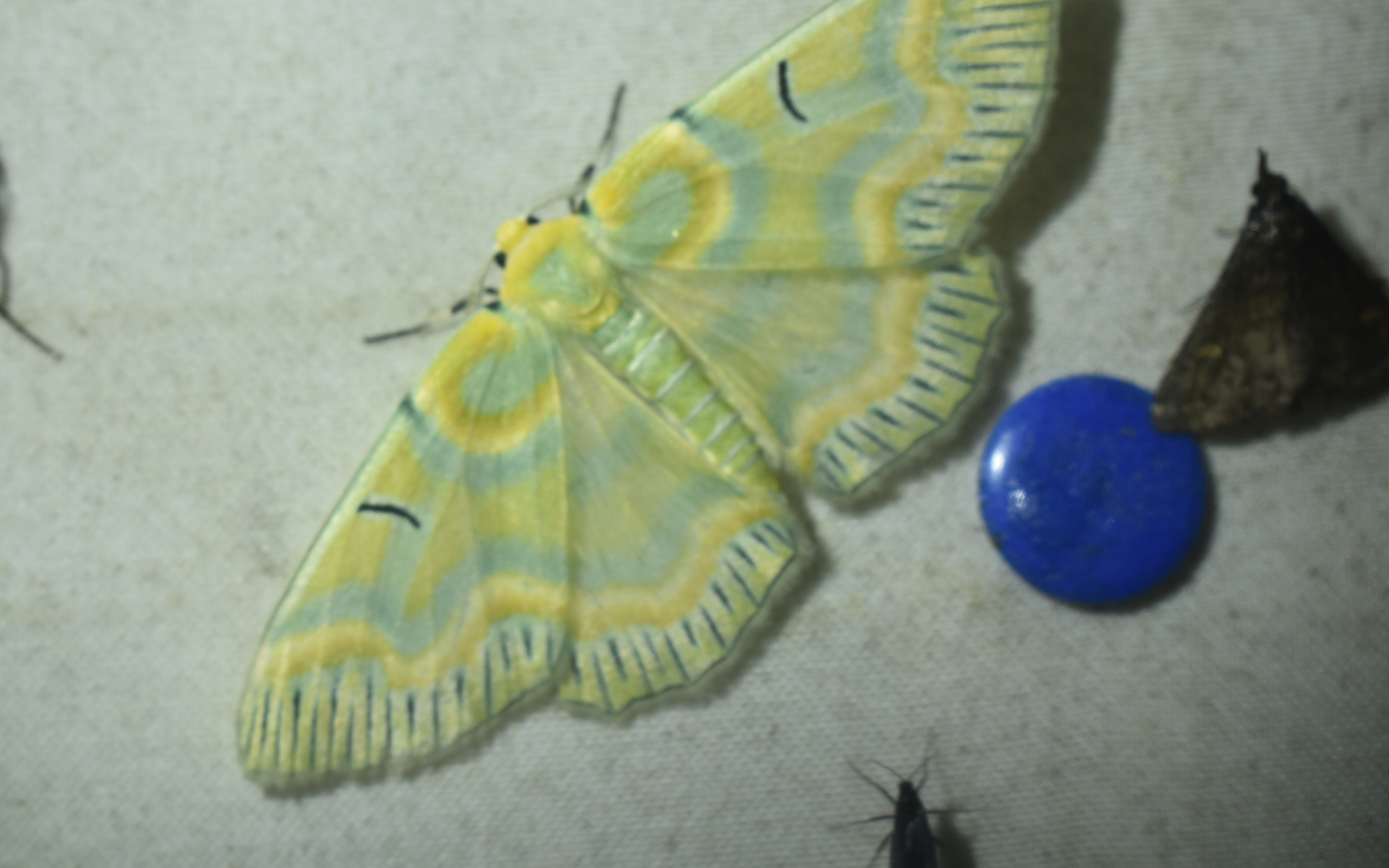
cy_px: 386
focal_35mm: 111
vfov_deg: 11.8
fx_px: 4190
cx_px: 617
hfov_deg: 18.8
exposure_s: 1/250
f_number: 8
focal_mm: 55
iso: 200
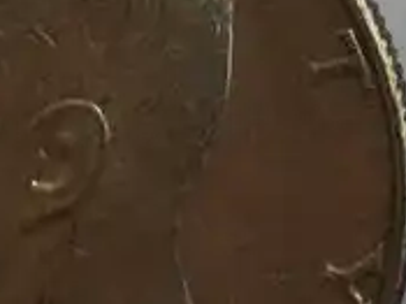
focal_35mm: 199
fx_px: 2332
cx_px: 654
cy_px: -339
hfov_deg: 9.6
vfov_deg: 7.1
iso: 32
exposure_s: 1/30
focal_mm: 4.15
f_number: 2.2
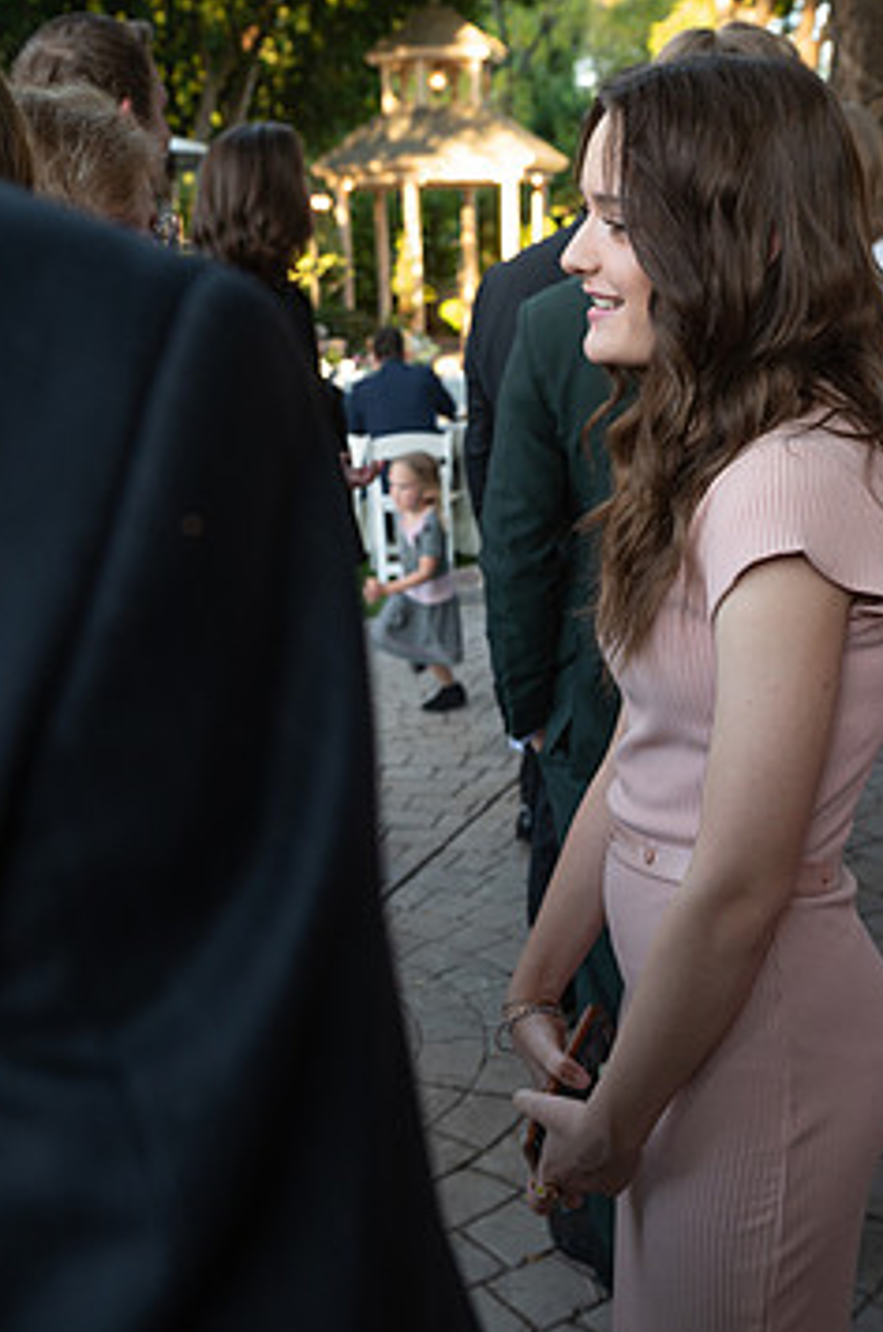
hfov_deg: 31.1
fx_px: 1588
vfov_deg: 45.5
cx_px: 443
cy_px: 703
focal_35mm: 43
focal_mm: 34
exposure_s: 1/125
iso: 800
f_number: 4.5
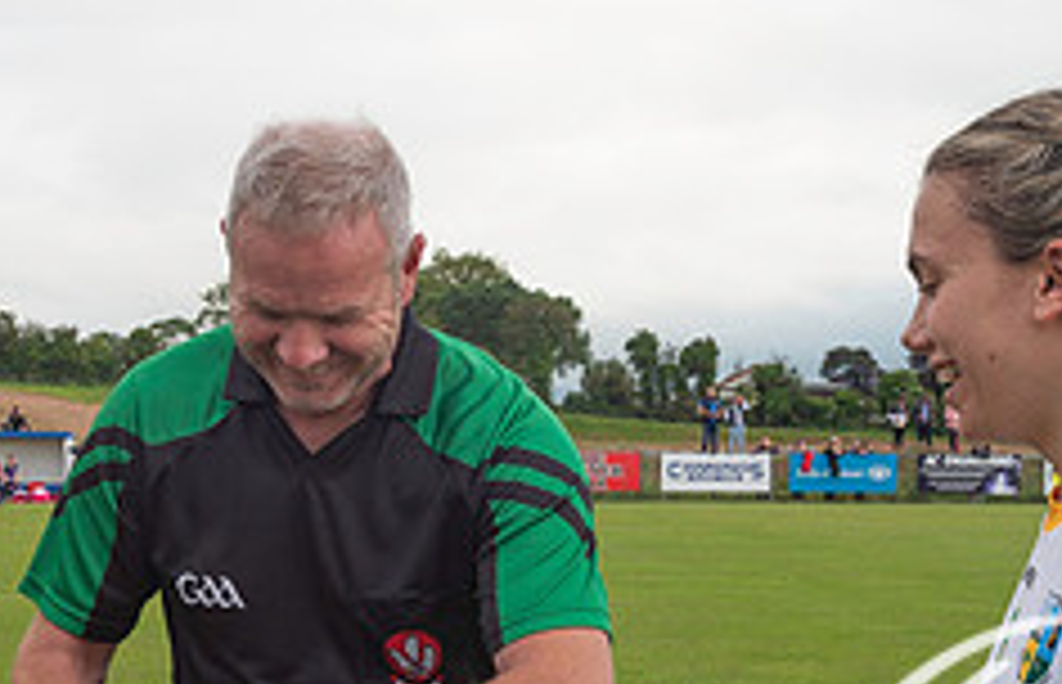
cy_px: 587
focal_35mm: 87
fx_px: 2540
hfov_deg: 23.5
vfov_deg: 15.2
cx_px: 344
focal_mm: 31
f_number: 6.3
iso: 110
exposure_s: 1/100
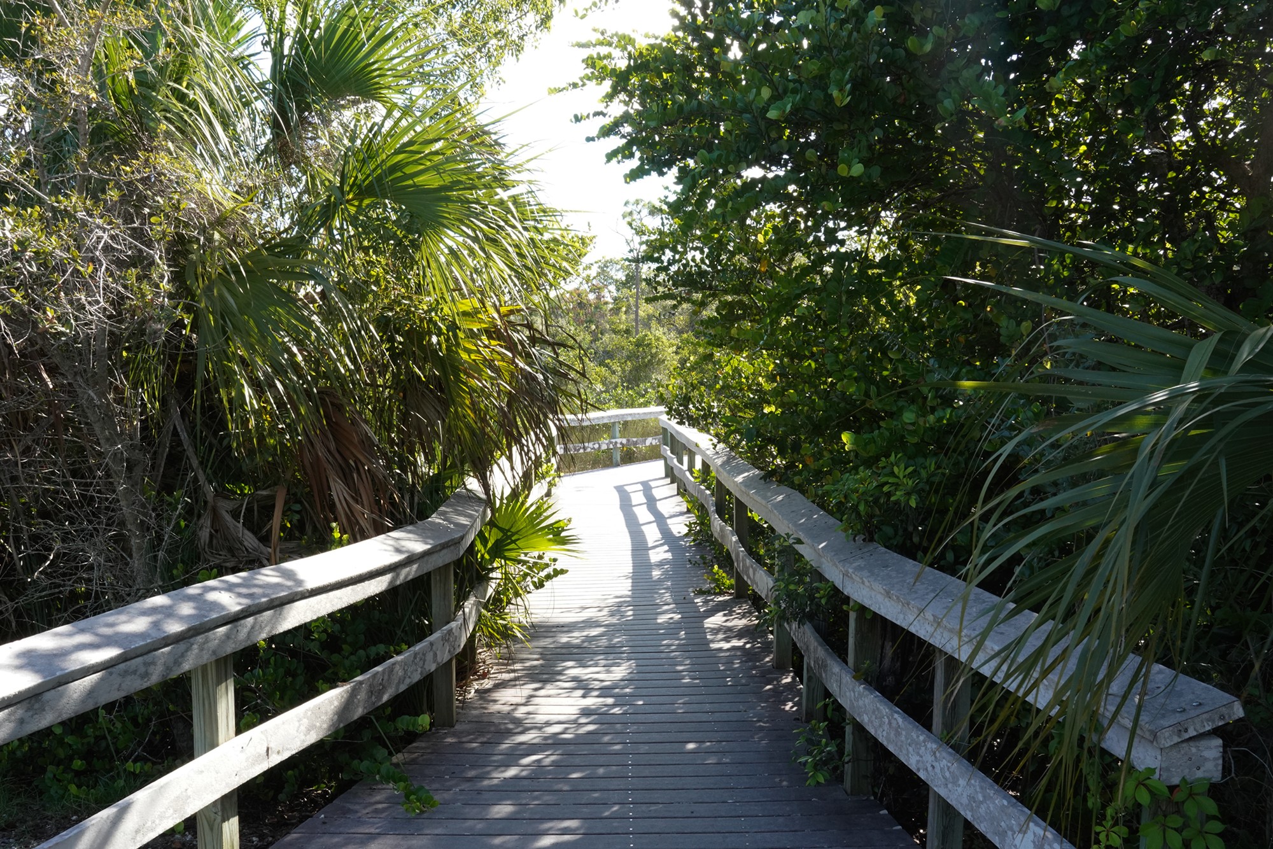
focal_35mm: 28
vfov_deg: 46.4
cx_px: 636
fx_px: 990
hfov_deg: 65.5
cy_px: 424
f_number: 22
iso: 1600
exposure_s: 1/100
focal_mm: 28
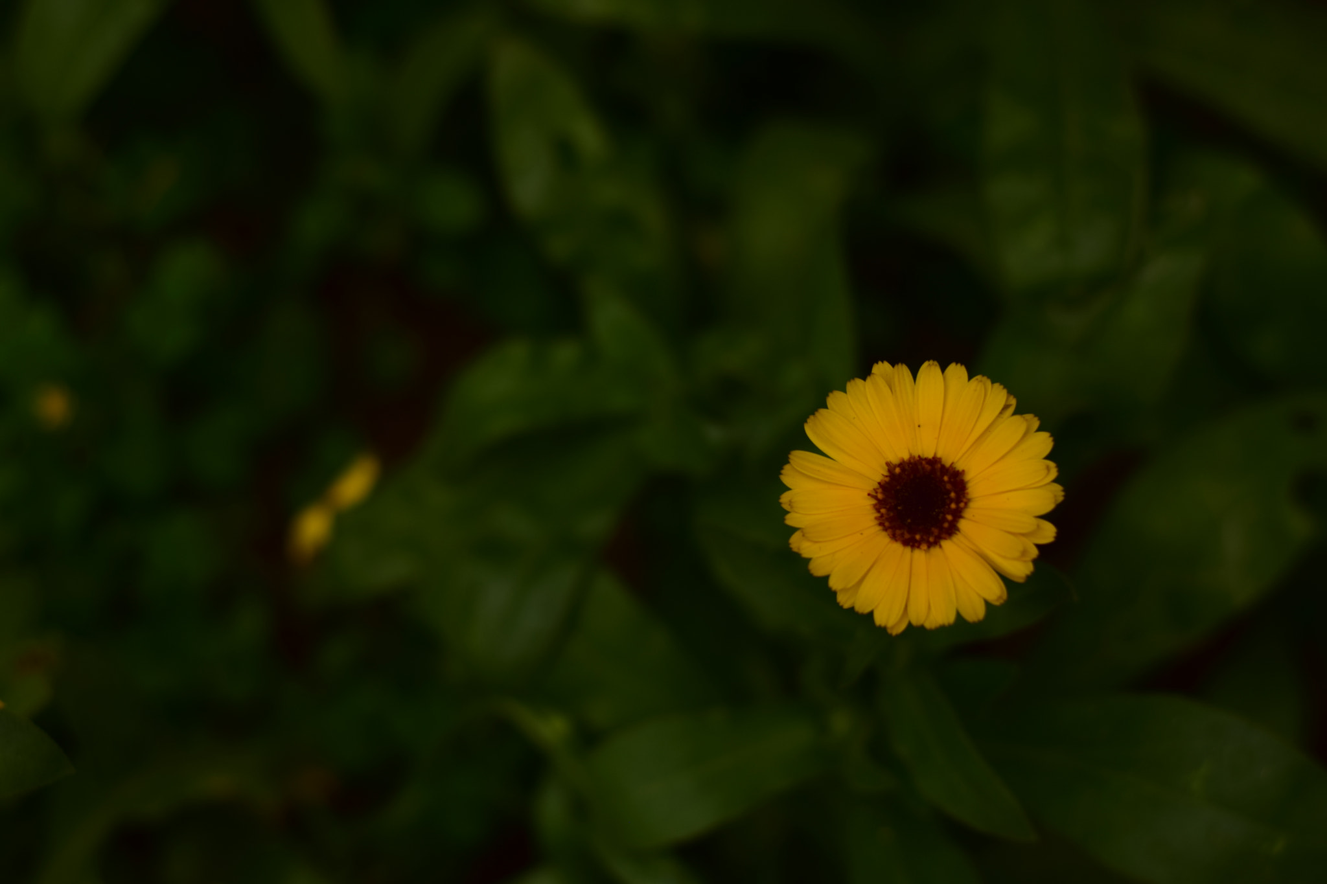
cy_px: 442
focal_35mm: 75
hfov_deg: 27.0
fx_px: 2764
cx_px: 664
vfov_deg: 18.2
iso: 100
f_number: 3.2
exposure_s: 1/800
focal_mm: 50
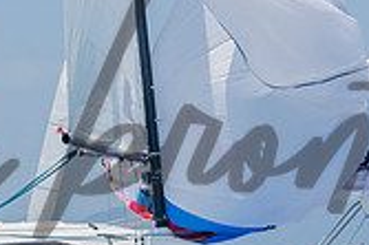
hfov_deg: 5.6
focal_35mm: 369
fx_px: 3778
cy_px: 138
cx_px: 221
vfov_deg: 3.7
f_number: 8
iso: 400
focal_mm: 70
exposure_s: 1/1250
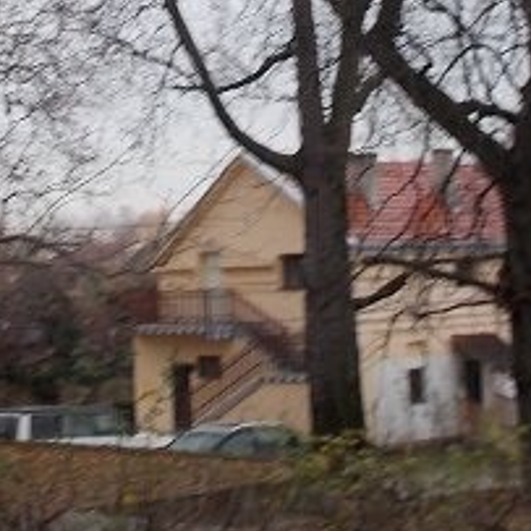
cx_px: 157
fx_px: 1753
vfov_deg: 16.8
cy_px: -10
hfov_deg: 17.2
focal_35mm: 101
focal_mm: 4.1
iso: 80
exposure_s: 1/25
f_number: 3.3
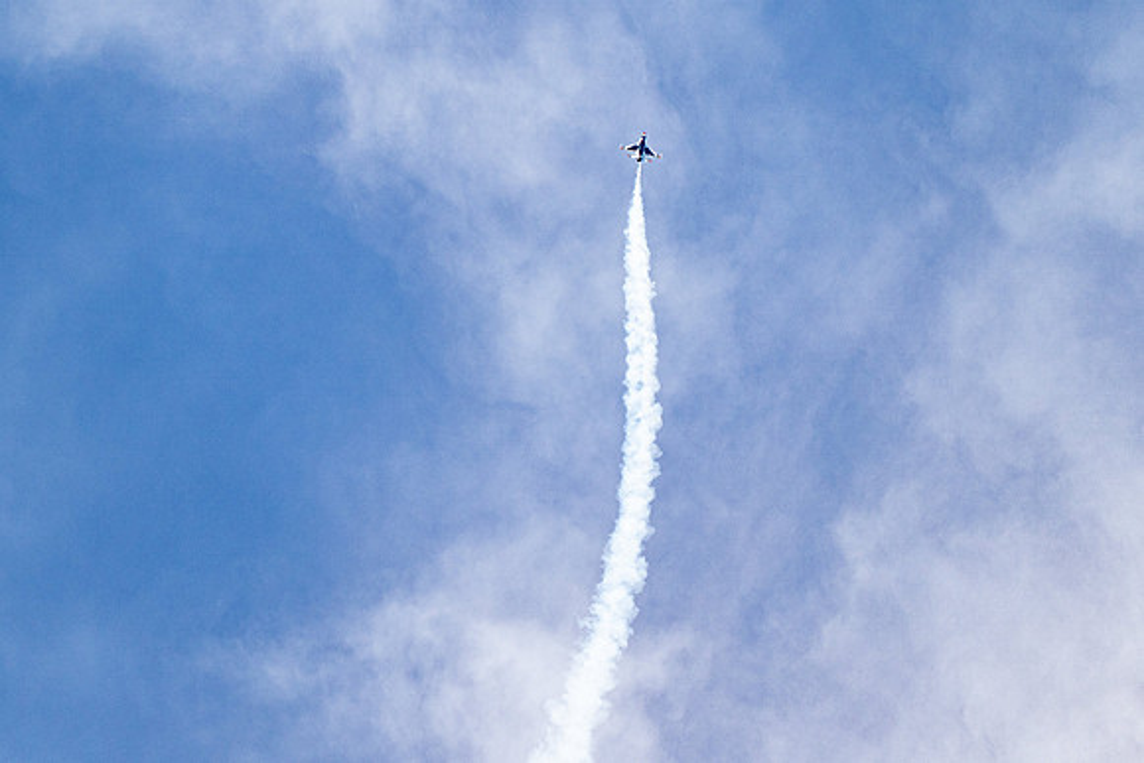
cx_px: 503
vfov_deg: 2.2
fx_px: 19495
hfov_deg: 3.4
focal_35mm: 613
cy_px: 181
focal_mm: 400
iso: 800
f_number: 8
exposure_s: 1/2000
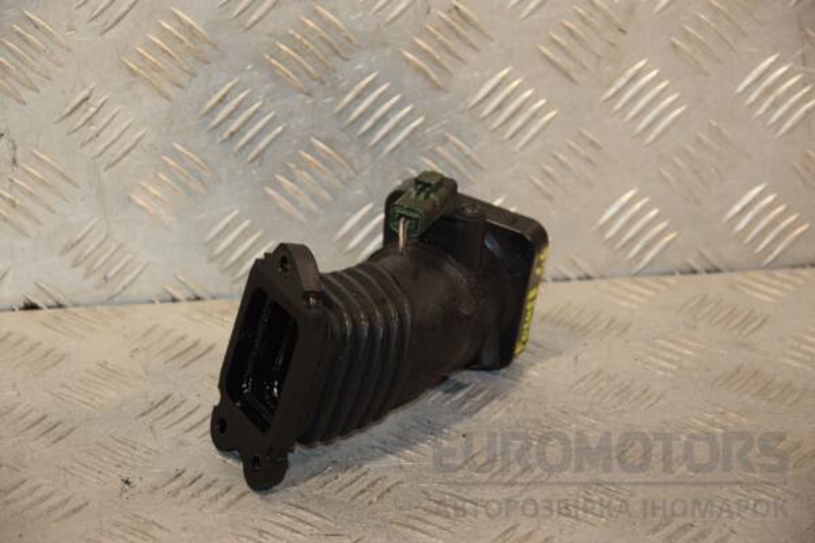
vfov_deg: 10.2
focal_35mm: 135
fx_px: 3056
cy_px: 272
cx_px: 408
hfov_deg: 15.2
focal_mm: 90
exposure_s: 1/160
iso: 800
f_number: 5.6
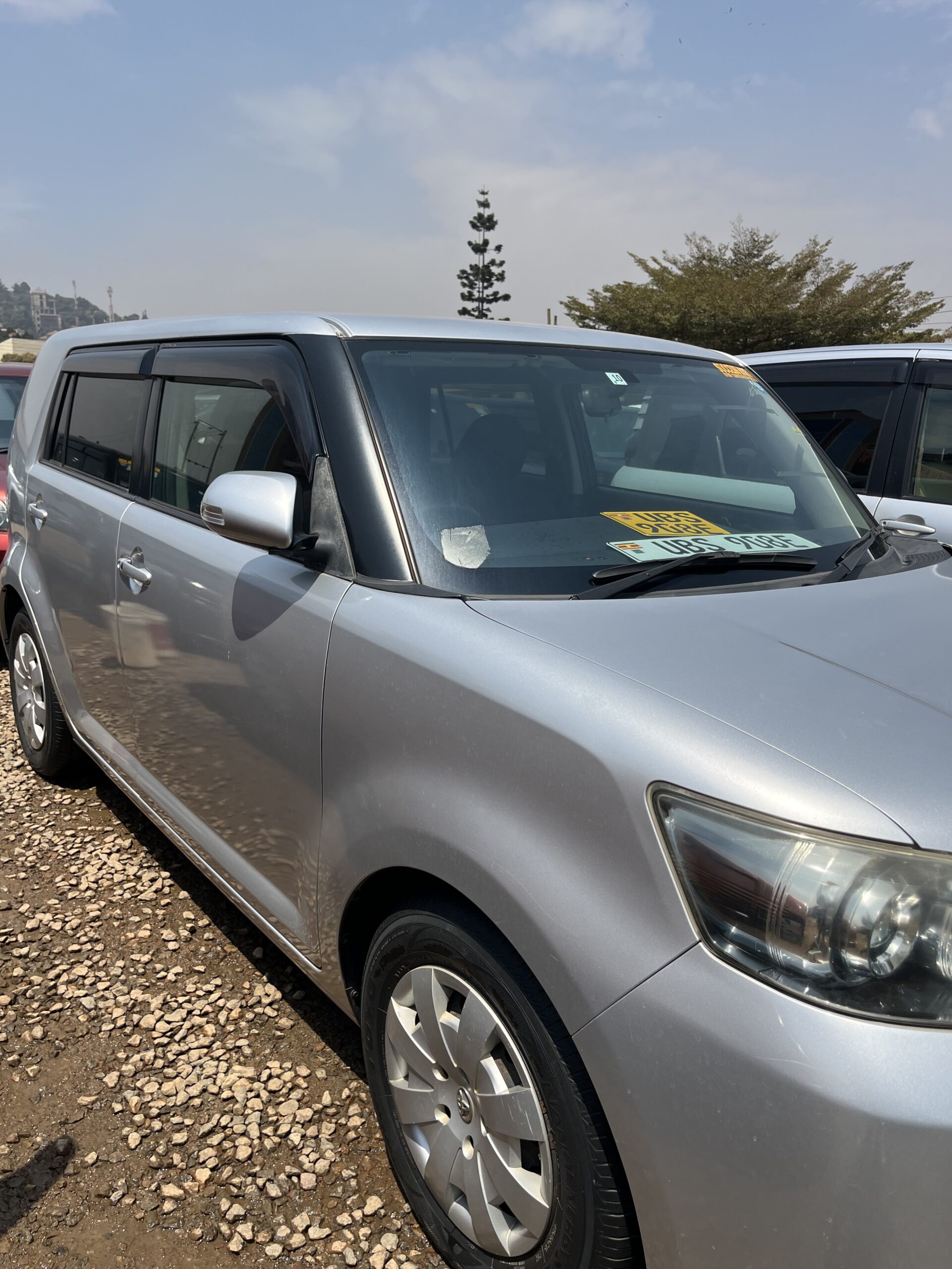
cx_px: 476
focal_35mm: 26
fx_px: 953
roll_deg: -1.0
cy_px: 634
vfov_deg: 67.3
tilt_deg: -11.3
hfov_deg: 53.1
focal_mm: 5.1
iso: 50
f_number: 1.6
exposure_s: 1/4149
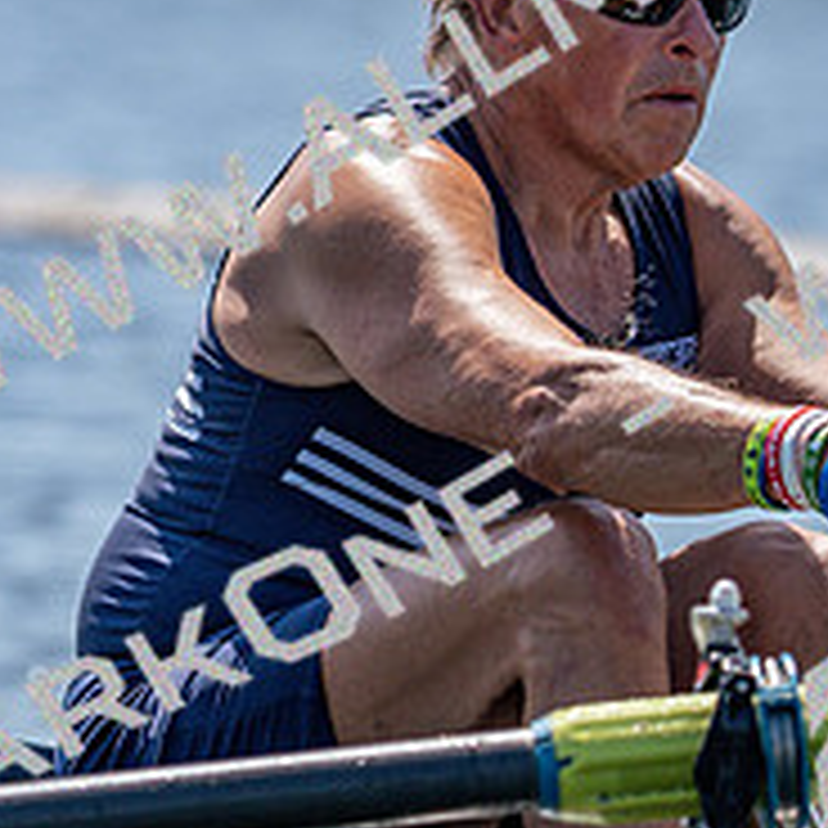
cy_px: 439
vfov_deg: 2.2
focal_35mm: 814
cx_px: 418
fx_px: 22028
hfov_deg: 2.2
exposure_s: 1/2000
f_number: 6.3
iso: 320
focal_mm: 303
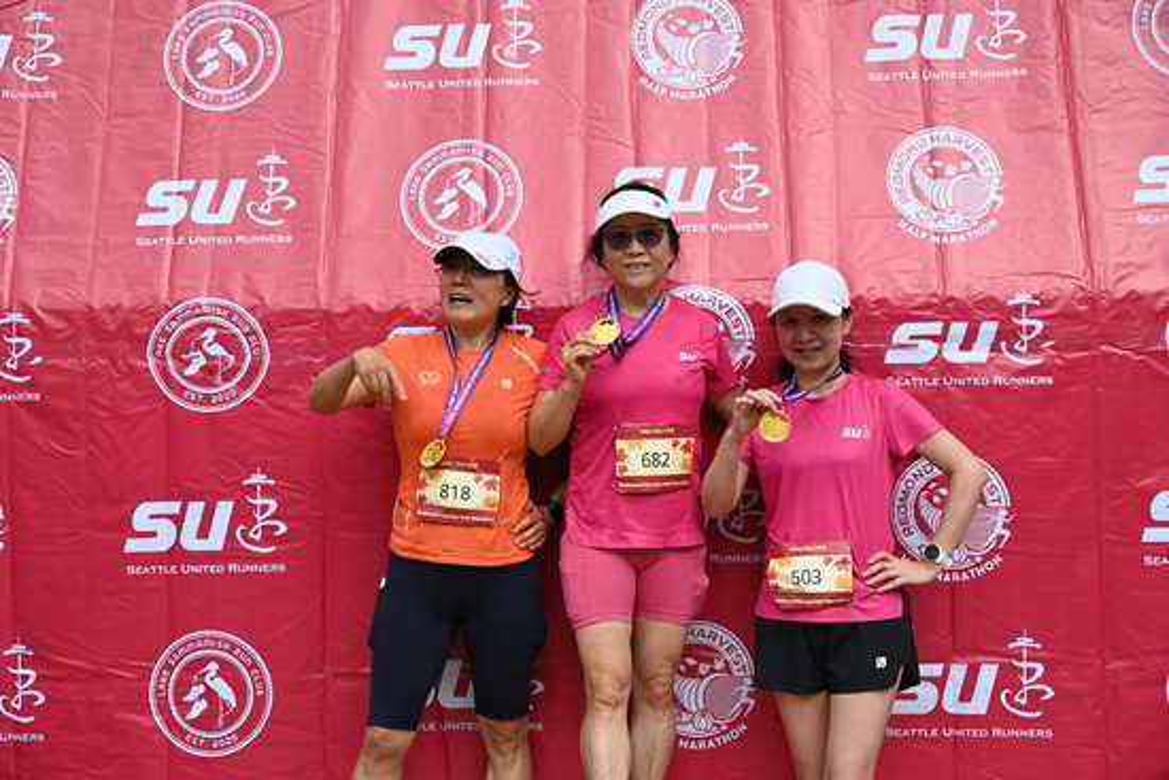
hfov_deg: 36.9
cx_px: 584
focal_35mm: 54
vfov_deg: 25.1
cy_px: 390
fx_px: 1754
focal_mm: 54
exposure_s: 1/250
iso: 100
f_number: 5.6
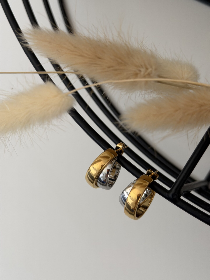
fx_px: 388
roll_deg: -30.0
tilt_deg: -7.7
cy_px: 140
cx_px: 105
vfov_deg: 39.7
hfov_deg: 30.3
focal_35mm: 48
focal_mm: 6.76
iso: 160
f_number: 1.78
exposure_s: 1/60
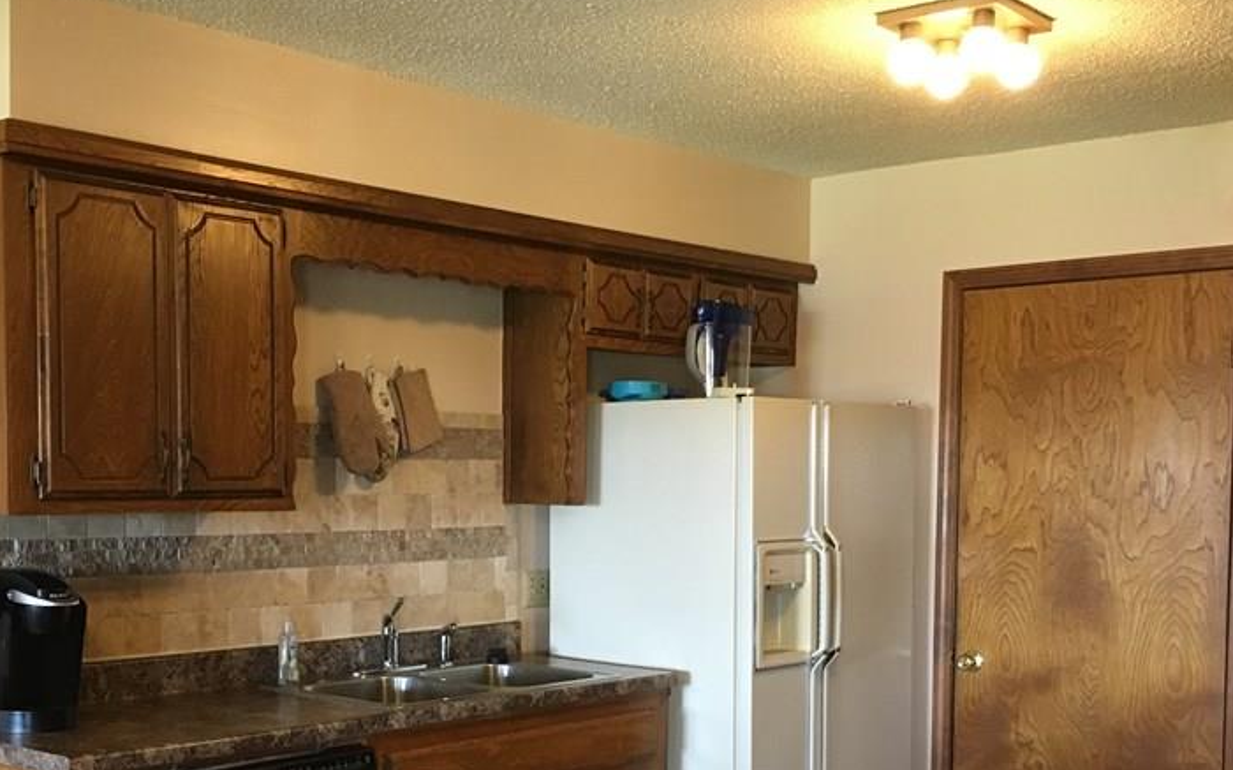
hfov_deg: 44.3
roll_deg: -2.0
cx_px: 558
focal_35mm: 45
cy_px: 552
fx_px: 1512
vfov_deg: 28.3
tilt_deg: -1.3
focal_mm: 4.15
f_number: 2.2
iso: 200
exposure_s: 1/24
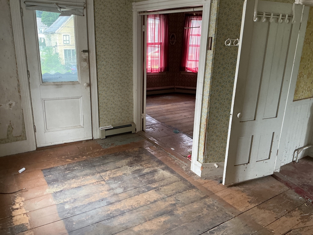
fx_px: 262
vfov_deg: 48.2
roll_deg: -1.6
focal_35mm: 29
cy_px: 118
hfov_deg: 61.7
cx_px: 156
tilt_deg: -20.1
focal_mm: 3
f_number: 1.8
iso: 125
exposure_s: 1/60
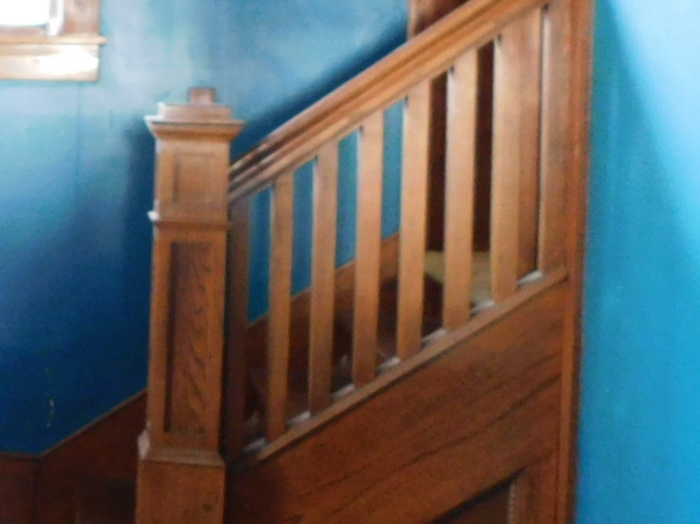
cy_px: 122
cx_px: -226
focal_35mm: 61
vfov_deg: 23.7
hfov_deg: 26.5
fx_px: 1233
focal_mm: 4
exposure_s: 1/8
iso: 450
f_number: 3
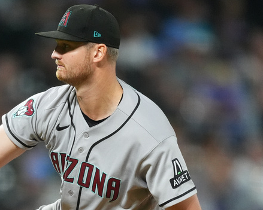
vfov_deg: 1.2
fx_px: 10226
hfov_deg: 1.5
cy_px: 191
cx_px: 86
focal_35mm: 1314
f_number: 4
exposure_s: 1/1600
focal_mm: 600
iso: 6400
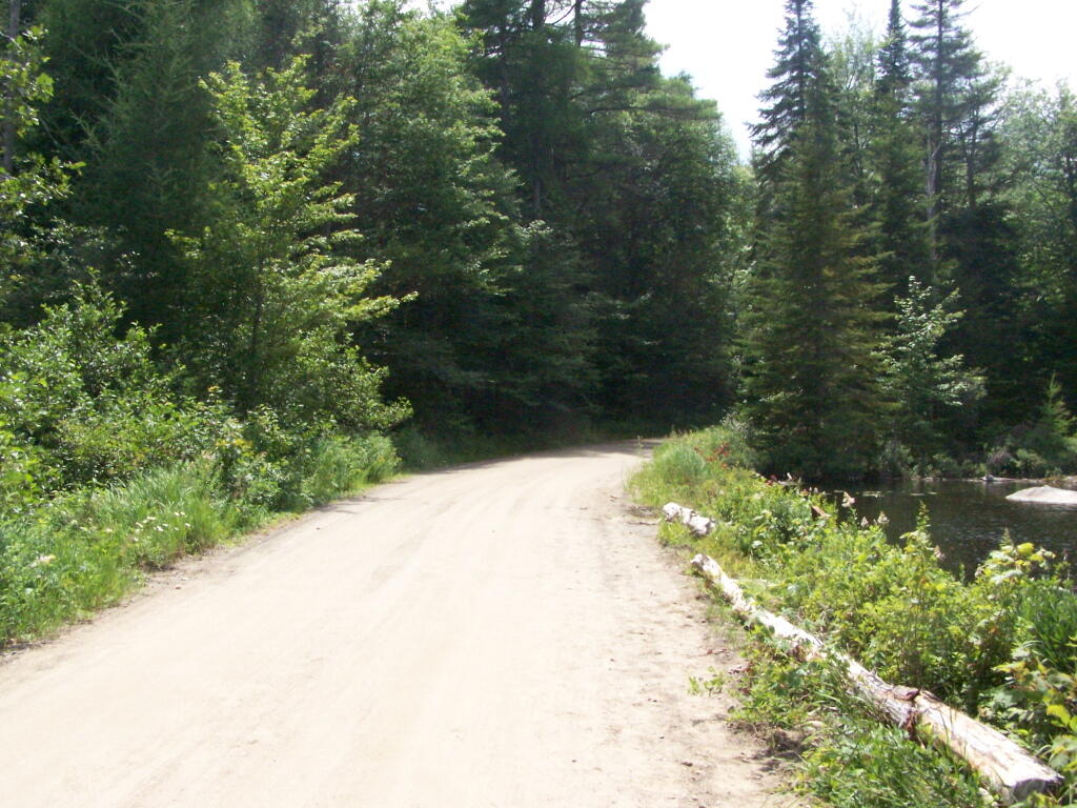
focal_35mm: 38
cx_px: 538
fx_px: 1182
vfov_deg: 37.7
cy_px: 404
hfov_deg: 49.0
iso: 400
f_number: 6.3
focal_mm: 6.3
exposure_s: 1/800
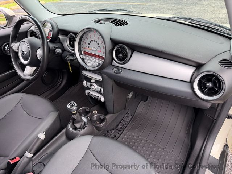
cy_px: 87
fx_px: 161
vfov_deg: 56.8
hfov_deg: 71.6
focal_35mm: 24
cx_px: 116
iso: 100
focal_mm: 6.76
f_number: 1.78
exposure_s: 1/190
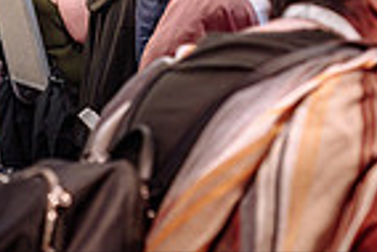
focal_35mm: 143
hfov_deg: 14.3
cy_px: -23
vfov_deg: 9.5
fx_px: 1499
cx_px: 74
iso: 1000
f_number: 2.8
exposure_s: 1/80
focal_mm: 35
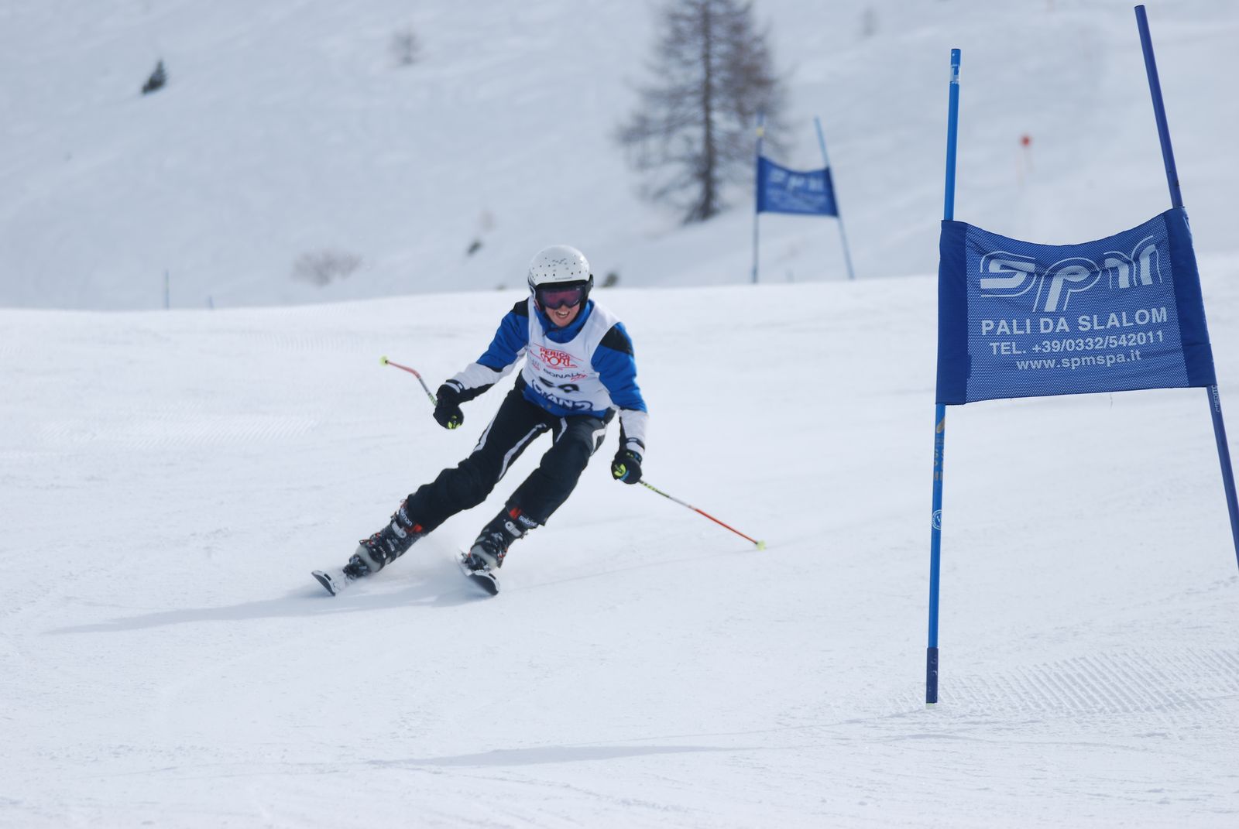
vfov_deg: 6.1
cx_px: 620
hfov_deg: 9.1
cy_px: 414
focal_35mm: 225
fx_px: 7753
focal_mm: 150
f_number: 5
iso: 100
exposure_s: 1/1000
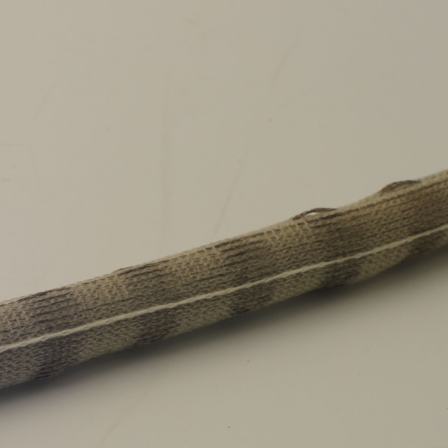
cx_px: -60
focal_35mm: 122
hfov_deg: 14.0
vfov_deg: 14.2
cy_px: 354
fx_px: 1786
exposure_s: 1/100
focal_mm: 50
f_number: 11
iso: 400
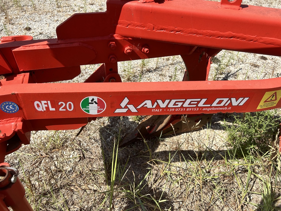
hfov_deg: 67.3
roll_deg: -3.6
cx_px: 140
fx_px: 211
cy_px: 106
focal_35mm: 26
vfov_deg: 53.1
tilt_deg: -42.6
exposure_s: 1/3460
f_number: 1.5
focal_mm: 5.7
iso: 50
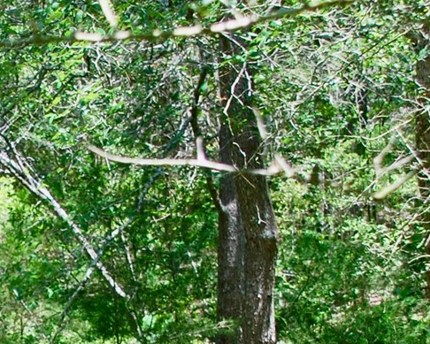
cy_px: 397
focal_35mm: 157
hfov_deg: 12.0
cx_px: -105
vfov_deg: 9.7
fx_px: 2000
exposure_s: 1/125
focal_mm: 25
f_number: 5.6
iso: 100
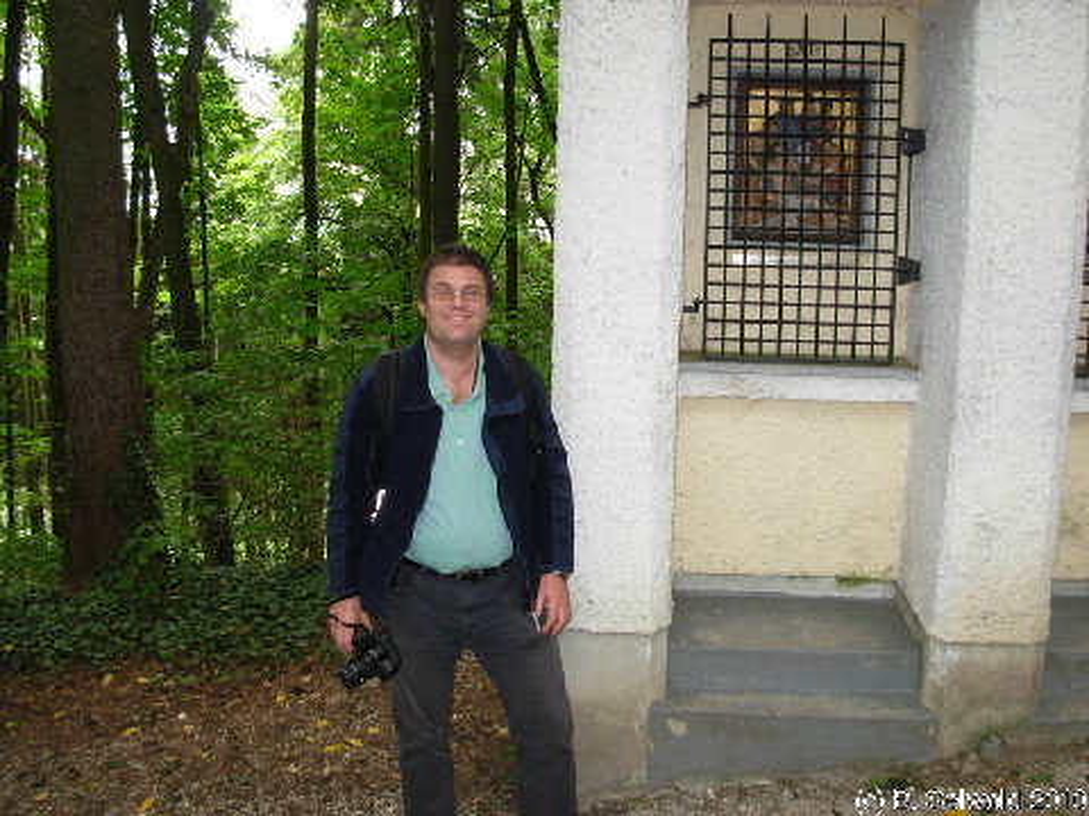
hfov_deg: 49.0
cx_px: 544
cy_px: 408
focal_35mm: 38
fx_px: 1195
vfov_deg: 37.7
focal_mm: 6.3
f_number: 2.9
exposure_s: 1/43.9
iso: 154
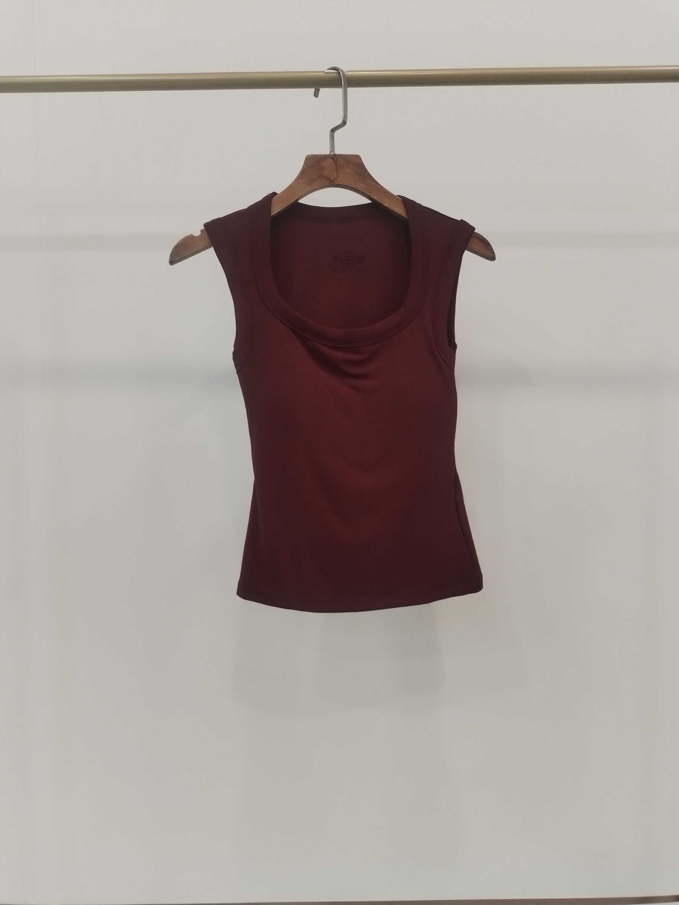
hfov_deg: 48.2
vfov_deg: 61.7
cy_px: 452
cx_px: 340
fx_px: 758
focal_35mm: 29
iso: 218
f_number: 1.8
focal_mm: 4.75
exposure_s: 1/60
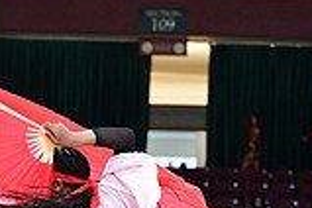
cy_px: 328
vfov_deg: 5.3
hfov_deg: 8.1
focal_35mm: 255
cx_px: 51
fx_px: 2210
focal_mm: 70
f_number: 3.2
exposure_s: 1/1000
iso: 6400
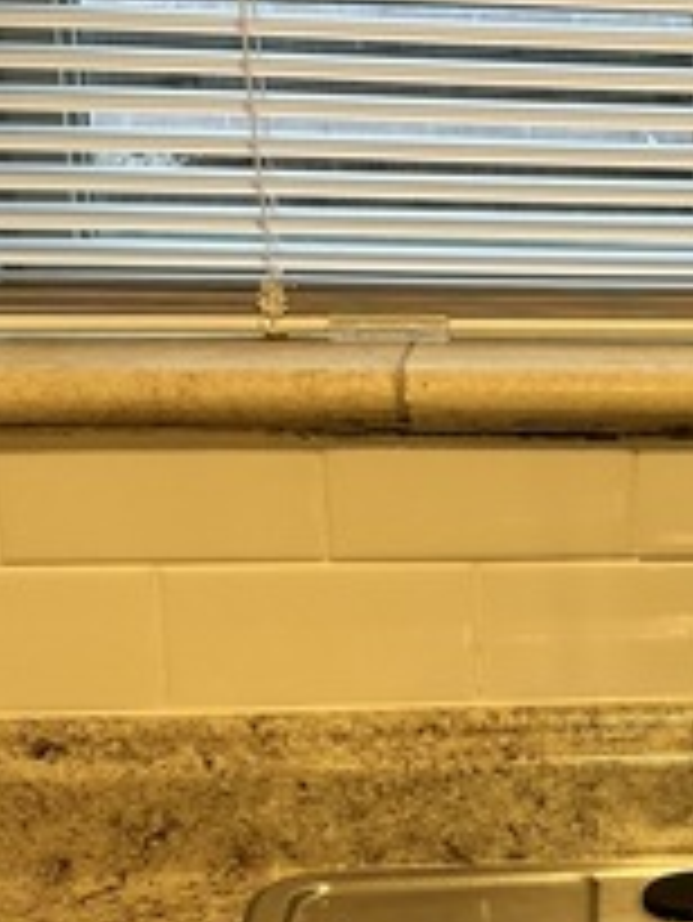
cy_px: 623
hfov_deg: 17.7
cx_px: 900
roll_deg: -3.3
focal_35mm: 78
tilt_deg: -16.0
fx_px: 2080
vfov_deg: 24.9
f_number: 1.78
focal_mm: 6.86
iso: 200
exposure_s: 1/60
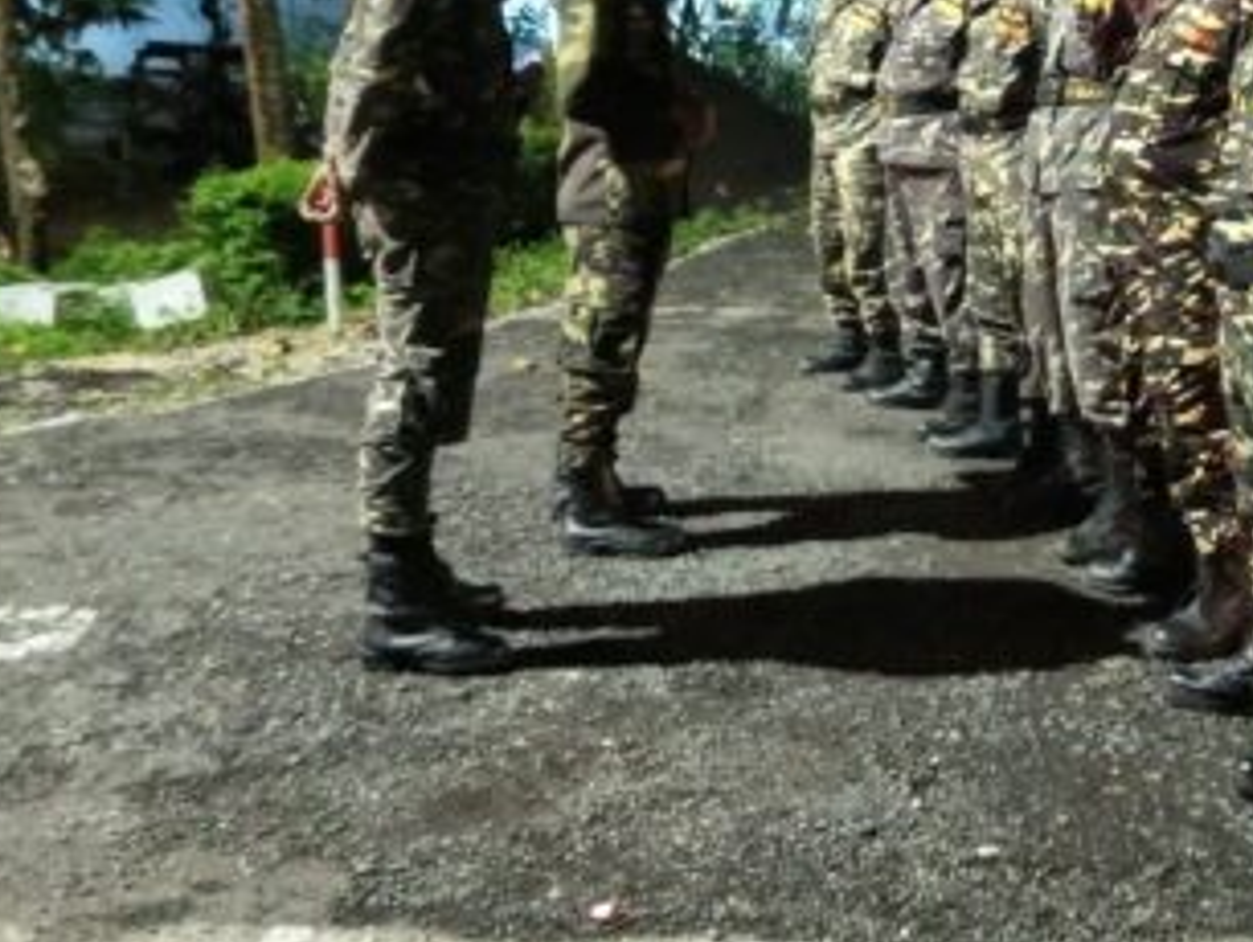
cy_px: 197
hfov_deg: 35.4
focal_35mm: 52
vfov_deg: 27.5
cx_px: 1032
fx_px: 1884
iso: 9168
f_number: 1.7
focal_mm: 5.24
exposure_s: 1/14.3
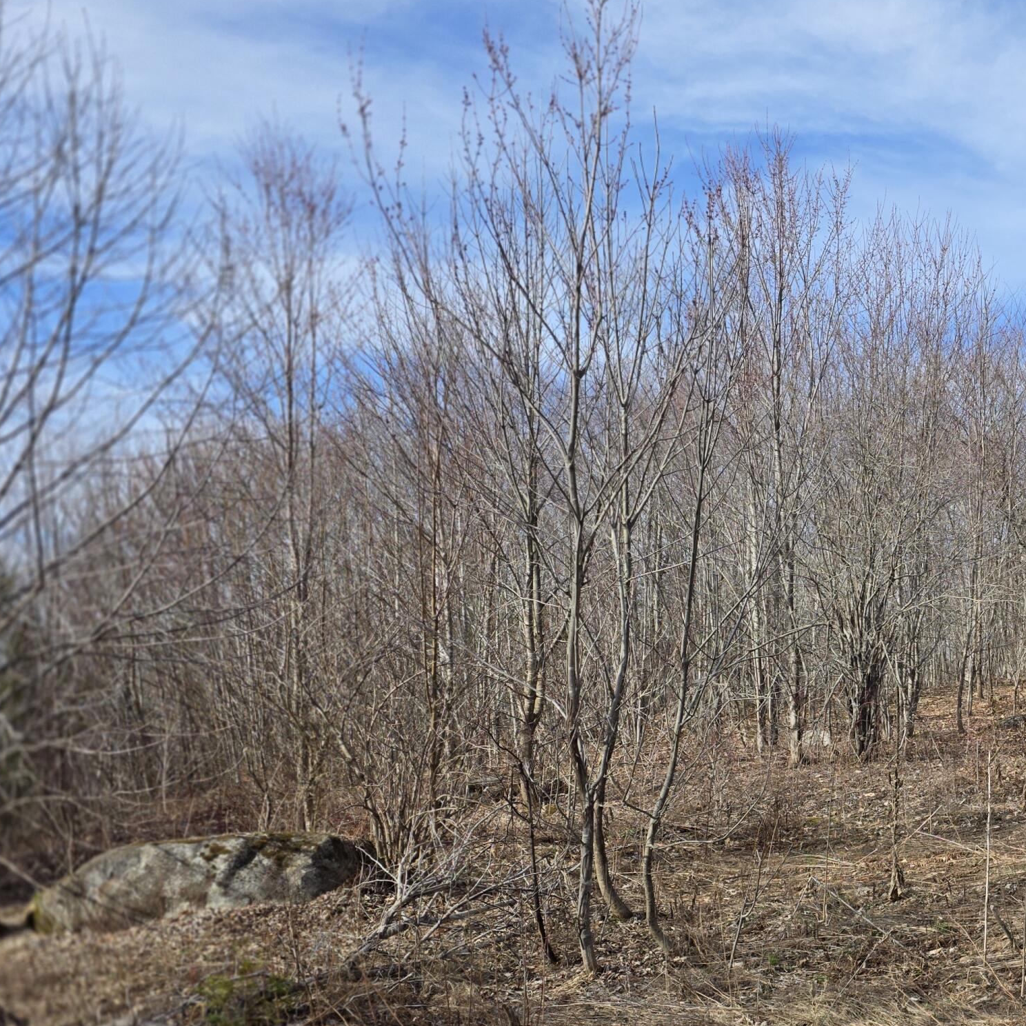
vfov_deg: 40.2
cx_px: 1003
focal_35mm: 41
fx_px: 1375
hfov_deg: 37.1
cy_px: 712
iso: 80
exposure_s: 1/3798
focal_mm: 6.3
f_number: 1.7
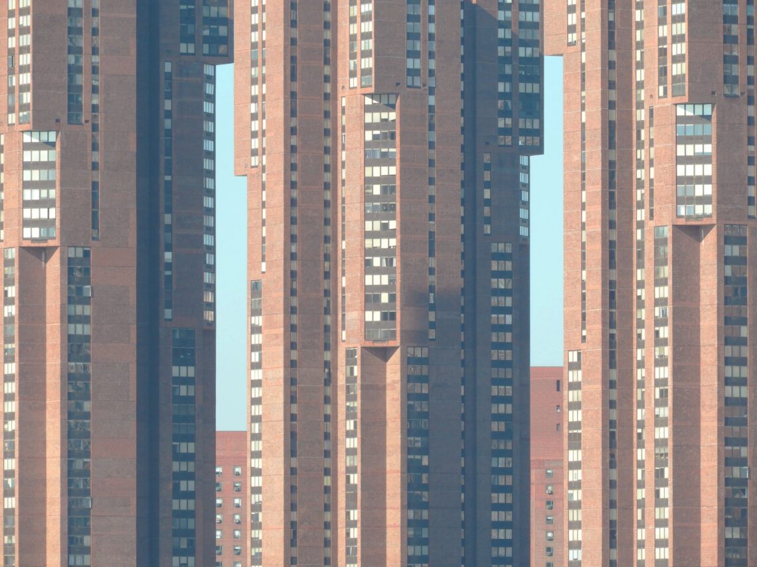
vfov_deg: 3.7
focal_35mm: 400
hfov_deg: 5.0
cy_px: 284
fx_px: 8747
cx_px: 378
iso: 100
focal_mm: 71.7
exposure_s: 1/320
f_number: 5.6
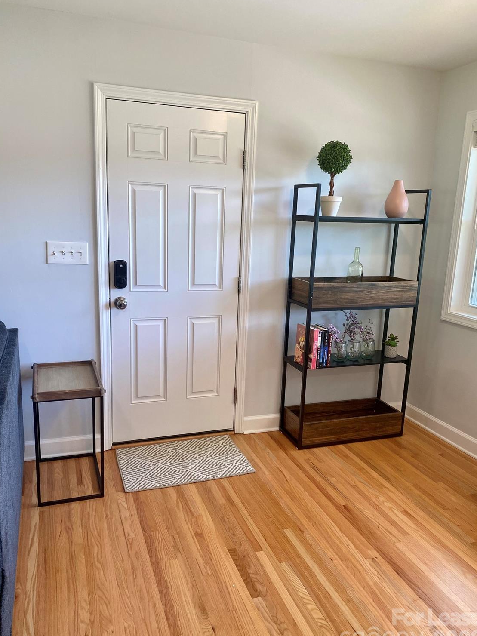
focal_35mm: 27
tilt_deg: -12.9
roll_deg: -2.0
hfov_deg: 51.3
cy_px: 326
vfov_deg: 65.3
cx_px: 237
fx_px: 496
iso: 100
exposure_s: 1/120
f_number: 1.8
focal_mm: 4.25
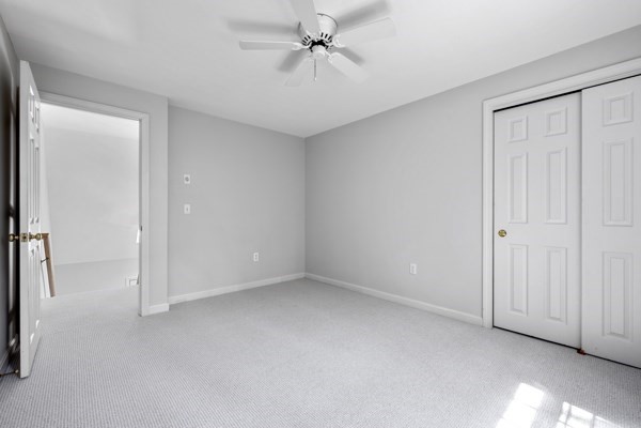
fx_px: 267
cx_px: 320
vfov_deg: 77.3
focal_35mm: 15
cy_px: 214
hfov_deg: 100.4
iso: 250
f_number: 8
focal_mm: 15
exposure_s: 1/3
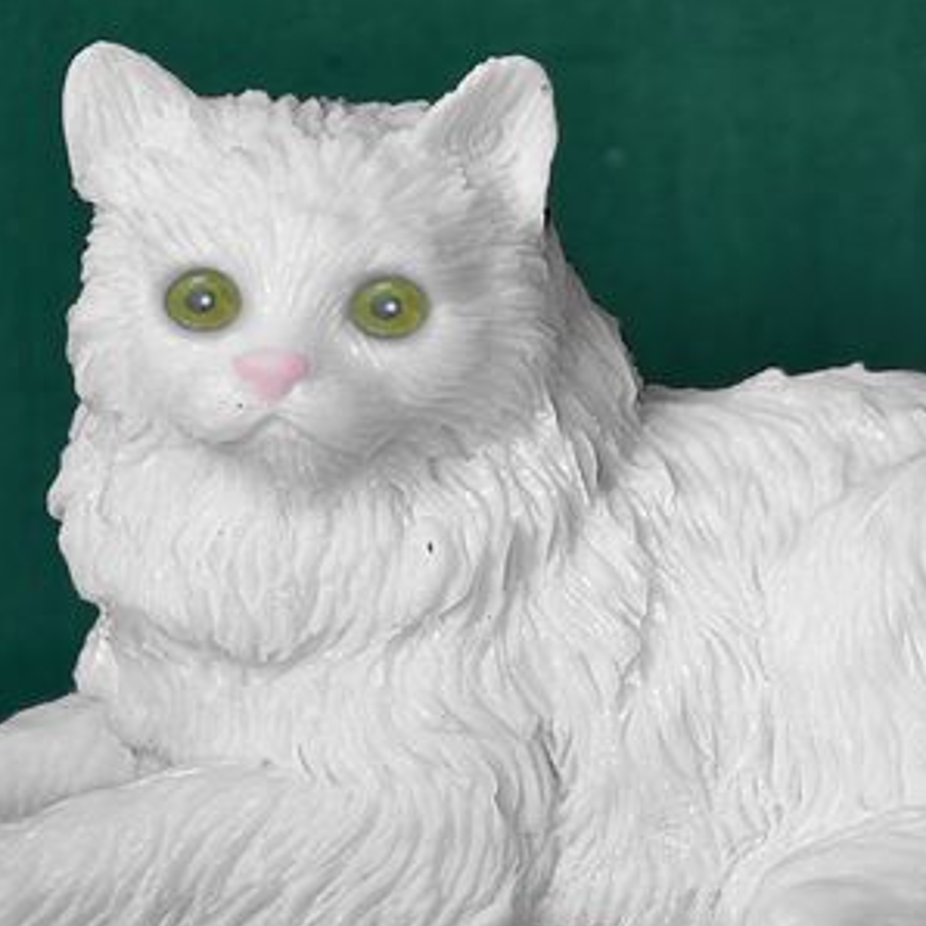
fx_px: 6719
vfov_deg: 7.9
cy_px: 466
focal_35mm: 222
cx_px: 681
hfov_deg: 7.9
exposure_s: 1/30
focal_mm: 80
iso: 100
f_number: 5.3
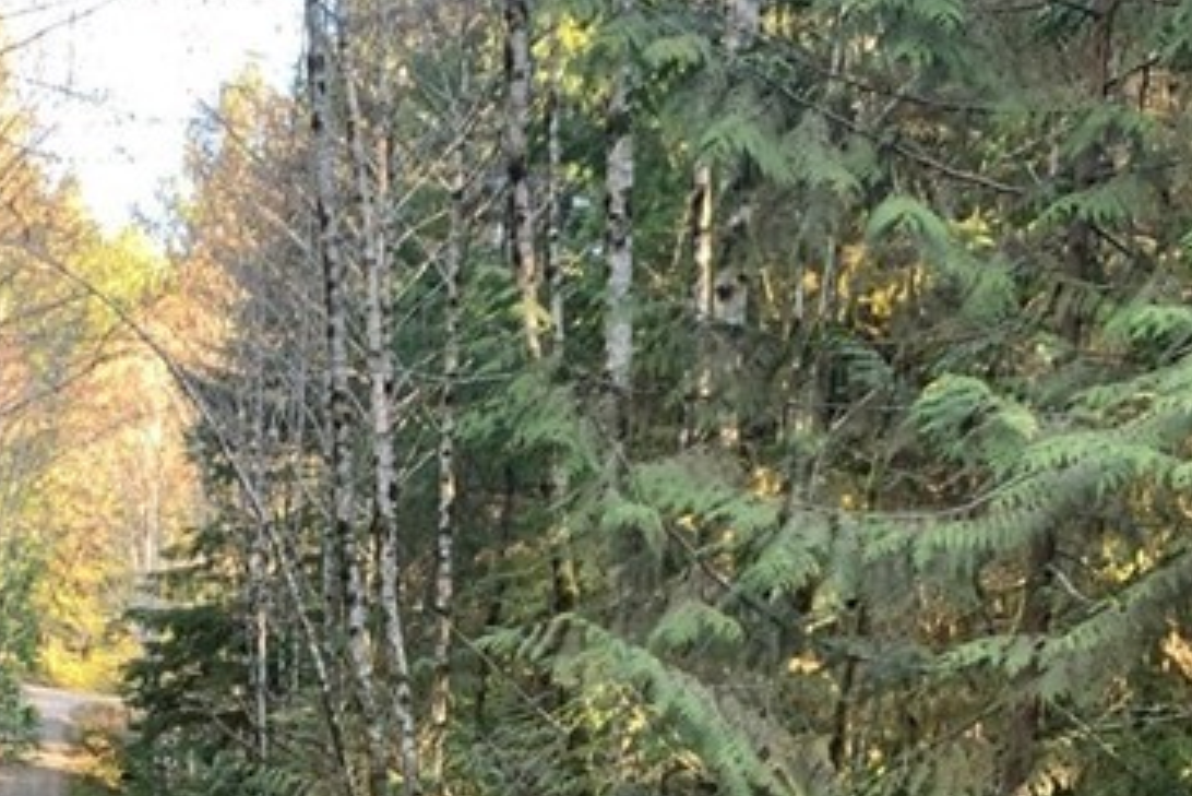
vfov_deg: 22.5
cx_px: 370
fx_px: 1888
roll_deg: -4.8
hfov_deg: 34.6
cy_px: 875
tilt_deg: -4.1
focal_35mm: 57
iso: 100
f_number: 1.8
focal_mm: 4.25
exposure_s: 1/93
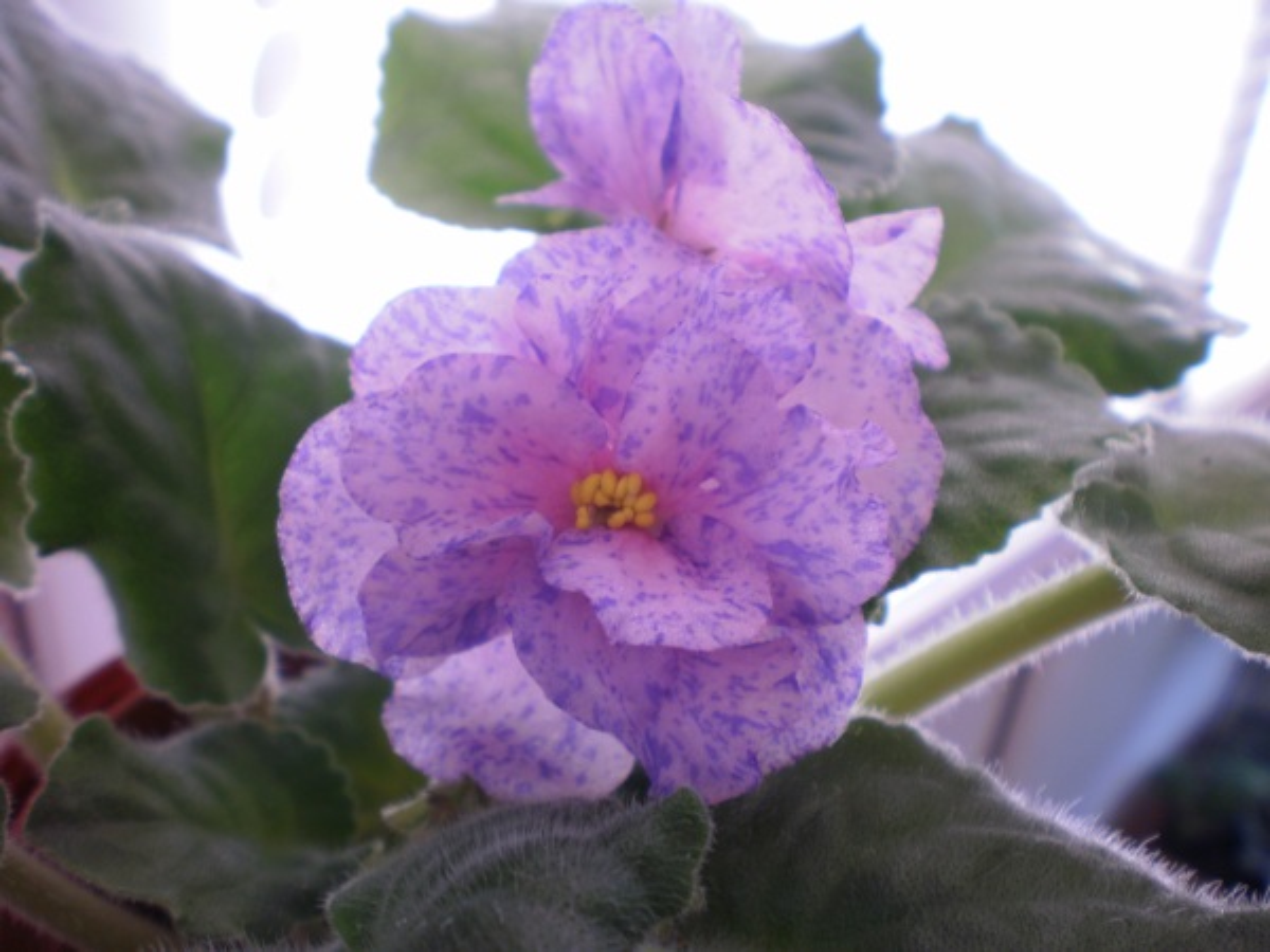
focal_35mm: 38
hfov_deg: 49.0
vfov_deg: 37.7
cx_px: 635
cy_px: 476
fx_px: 1394
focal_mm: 6.3
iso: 100
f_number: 3.1
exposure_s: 1/40
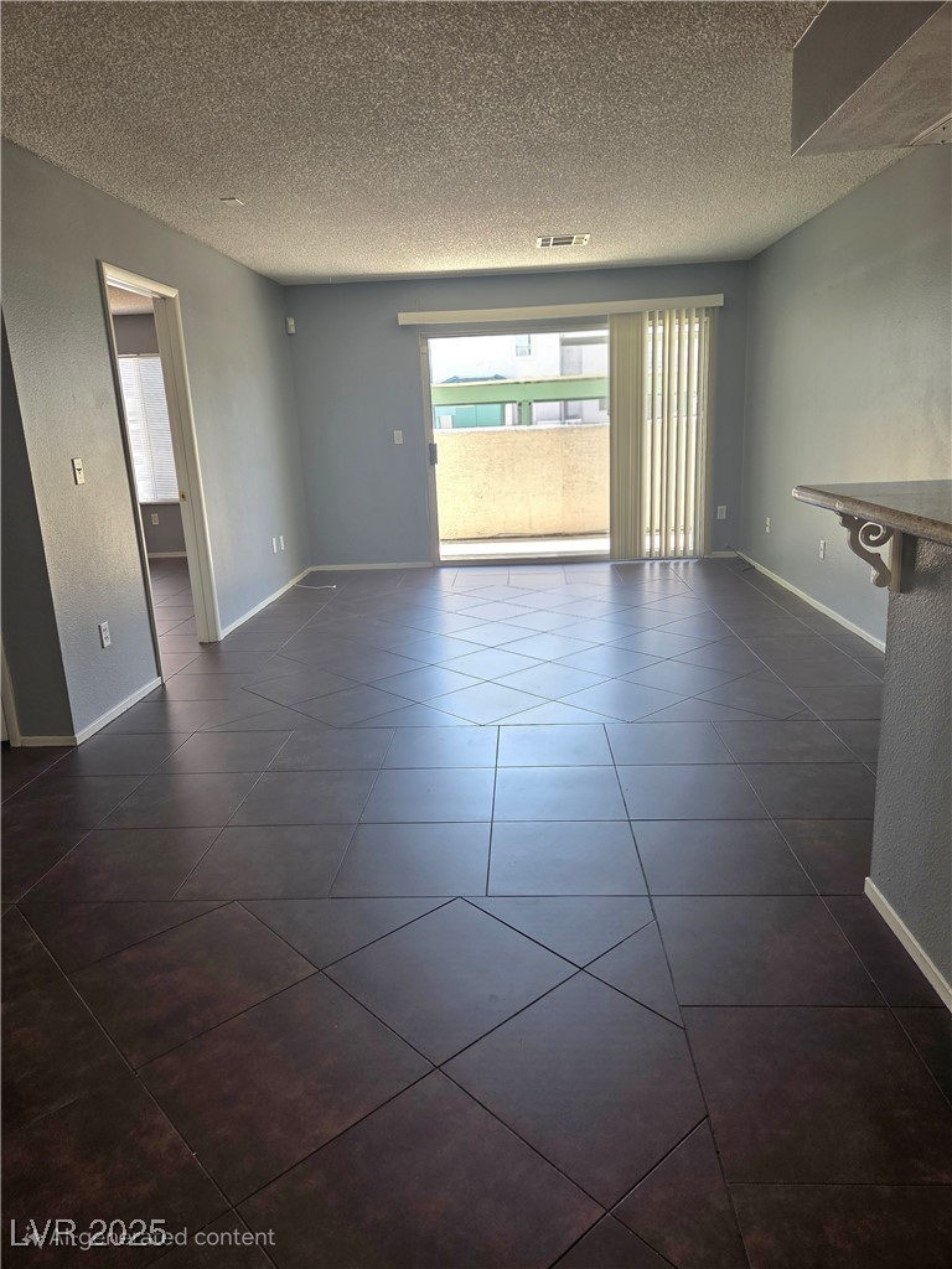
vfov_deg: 73.9
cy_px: 634
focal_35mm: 23
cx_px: 476
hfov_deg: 58.9
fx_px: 843
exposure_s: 1/120
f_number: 1.8
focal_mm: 5.4
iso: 50
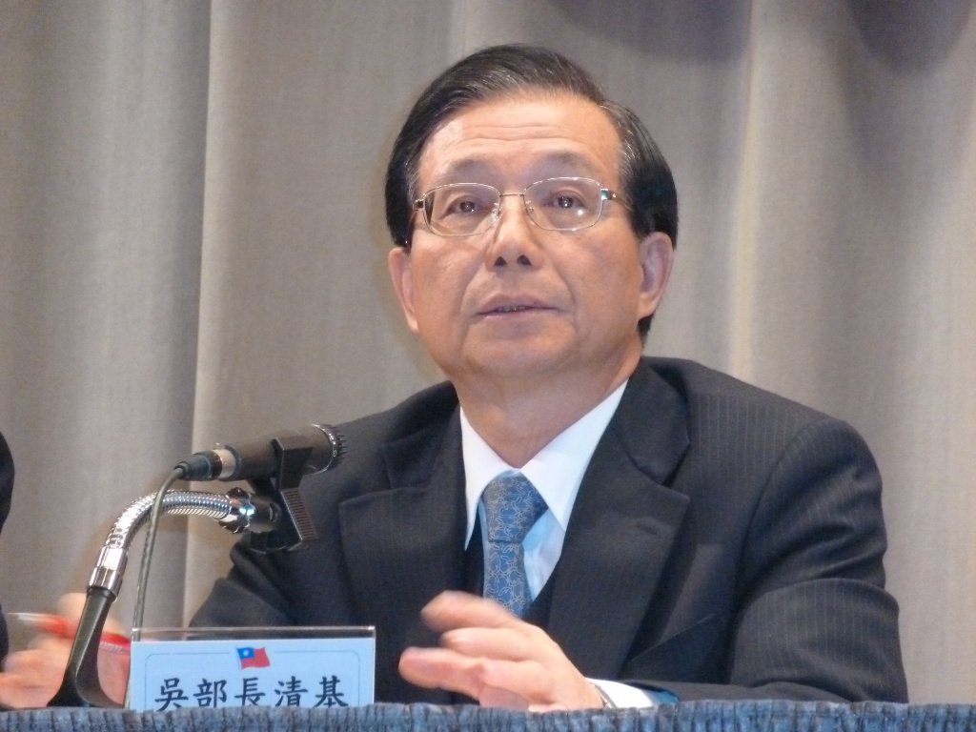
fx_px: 7838
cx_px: 488
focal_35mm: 278
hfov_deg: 7.1
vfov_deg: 5.3
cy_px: 366
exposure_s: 1/60
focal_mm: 45.7
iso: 1000
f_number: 4.8
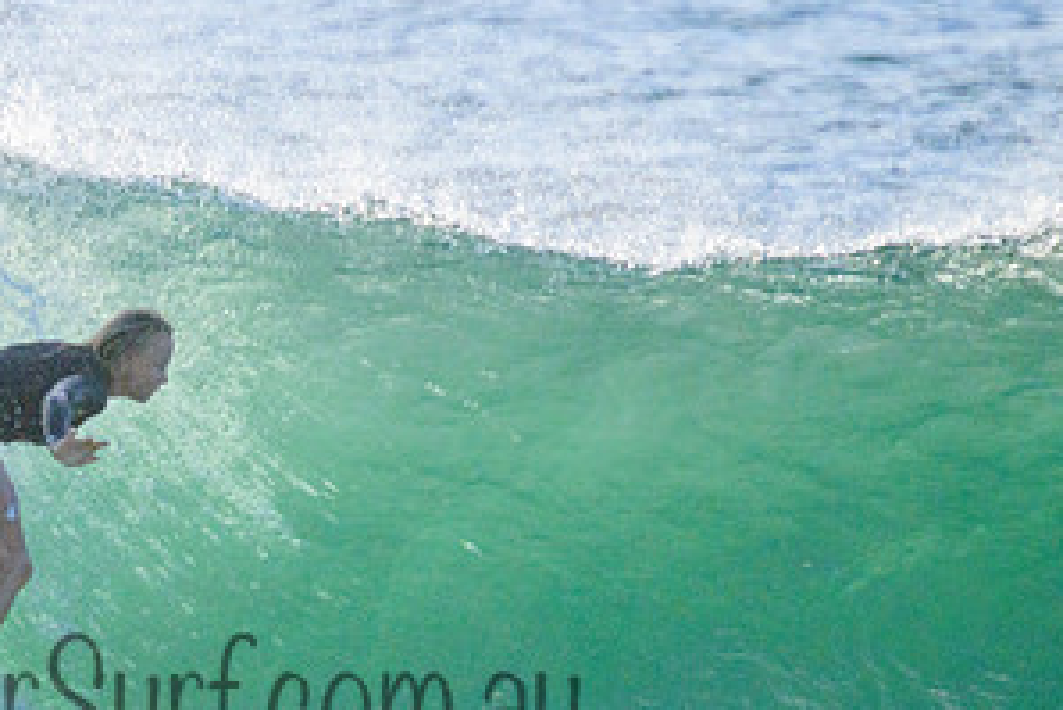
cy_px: 530
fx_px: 54591
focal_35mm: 1848
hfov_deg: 1.1
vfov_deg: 0.7
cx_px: 61
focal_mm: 800
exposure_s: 1/2000
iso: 1000
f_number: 11
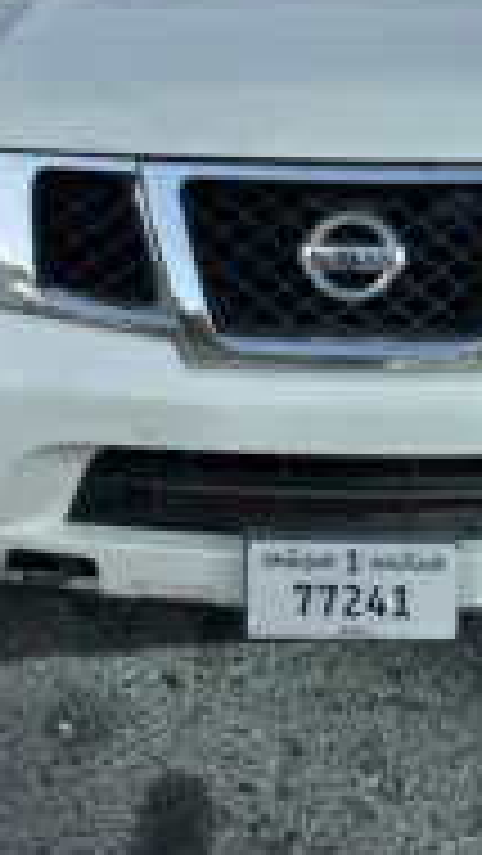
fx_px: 1249
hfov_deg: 21.7
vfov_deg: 36.4
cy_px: 153
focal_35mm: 55
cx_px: 338
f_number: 1.78
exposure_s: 1/3058
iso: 80
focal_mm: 6.86
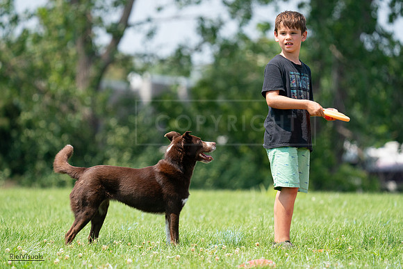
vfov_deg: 3.7
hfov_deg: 5.5
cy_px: 134
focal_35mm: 376
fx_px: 4210
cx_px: 202
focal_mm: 376
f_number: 6.3
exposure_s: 1/4000
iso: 2000
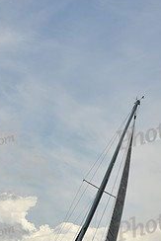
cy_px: 281
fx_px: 1353
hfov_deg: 6.8
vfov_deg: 10.0
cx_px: 66
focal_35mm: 202
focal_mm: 85
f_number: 13
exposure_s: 1/800
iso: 320
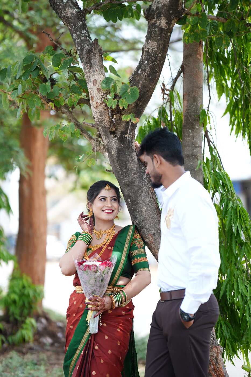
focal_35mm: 85
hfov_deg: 16.1
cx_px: 126
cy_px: 188
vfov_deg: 23.9
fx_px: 889
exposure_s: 1/2500
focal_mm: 85
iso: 250
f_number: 1.4
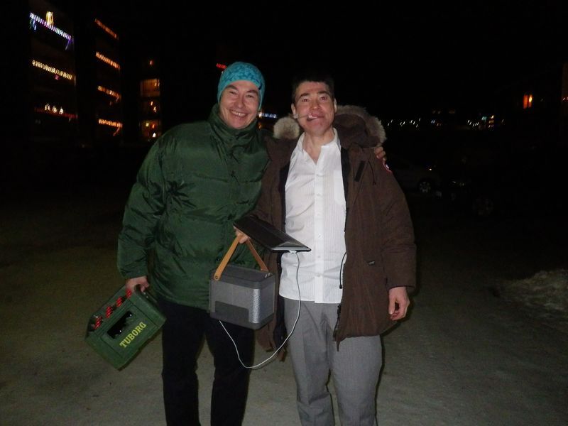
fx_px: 459
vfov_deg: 49.7
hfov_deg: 63.4
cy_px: 213
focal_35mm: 28
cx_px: 284
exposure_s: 1/45
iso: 1600
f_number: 3.5
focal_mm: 5
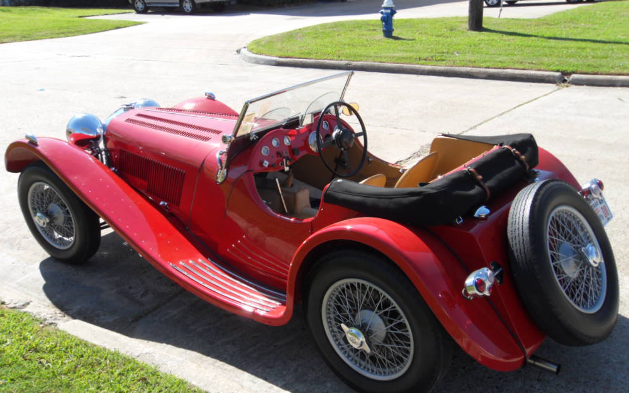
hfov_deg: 51.5
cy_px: 207
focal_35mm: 38
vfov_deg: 33.6
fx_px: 651
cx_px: 314
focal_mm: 6.3
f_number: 8.2
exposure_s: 1/90
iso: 80
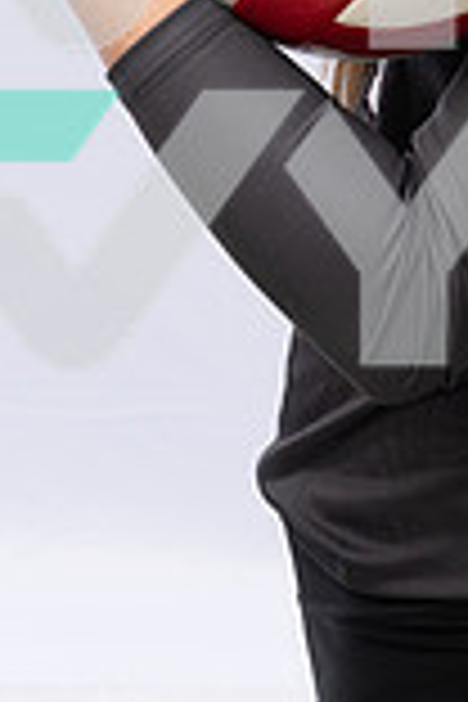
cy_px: -86
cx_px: 522
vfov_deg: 14.2
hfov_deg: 9.6
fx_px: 2749
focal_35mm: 141
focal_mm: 49
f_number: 6.3
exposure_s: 1/250
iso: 160
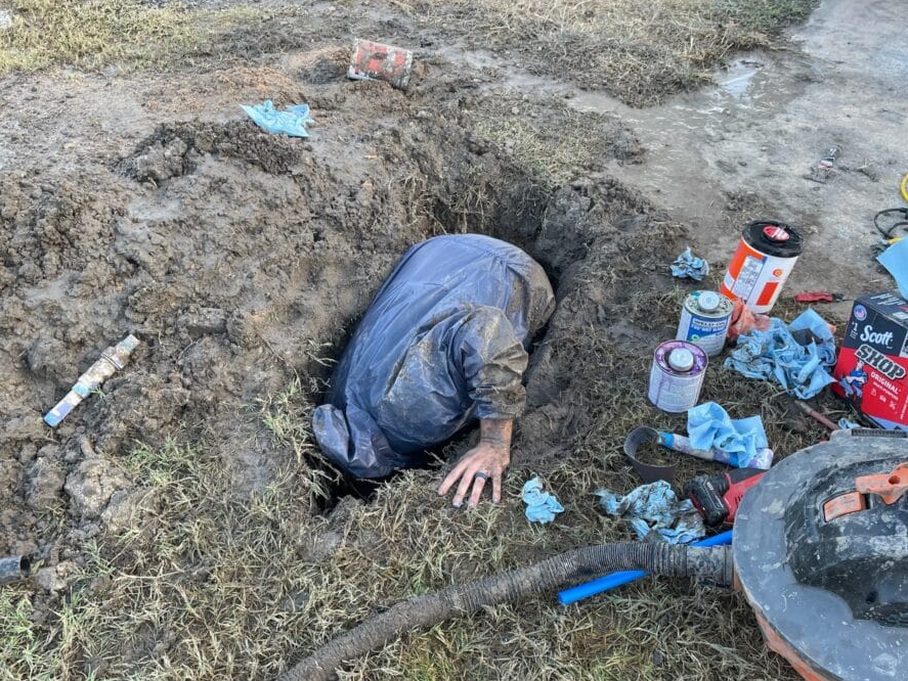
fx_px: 787
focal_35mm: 30
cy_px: 379
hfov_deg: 59.9
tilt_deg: -44.9
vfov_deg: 46.7
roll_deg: -1.0
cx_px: 427
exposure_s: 1/121
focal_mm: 4.2
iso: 40
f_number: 1.6
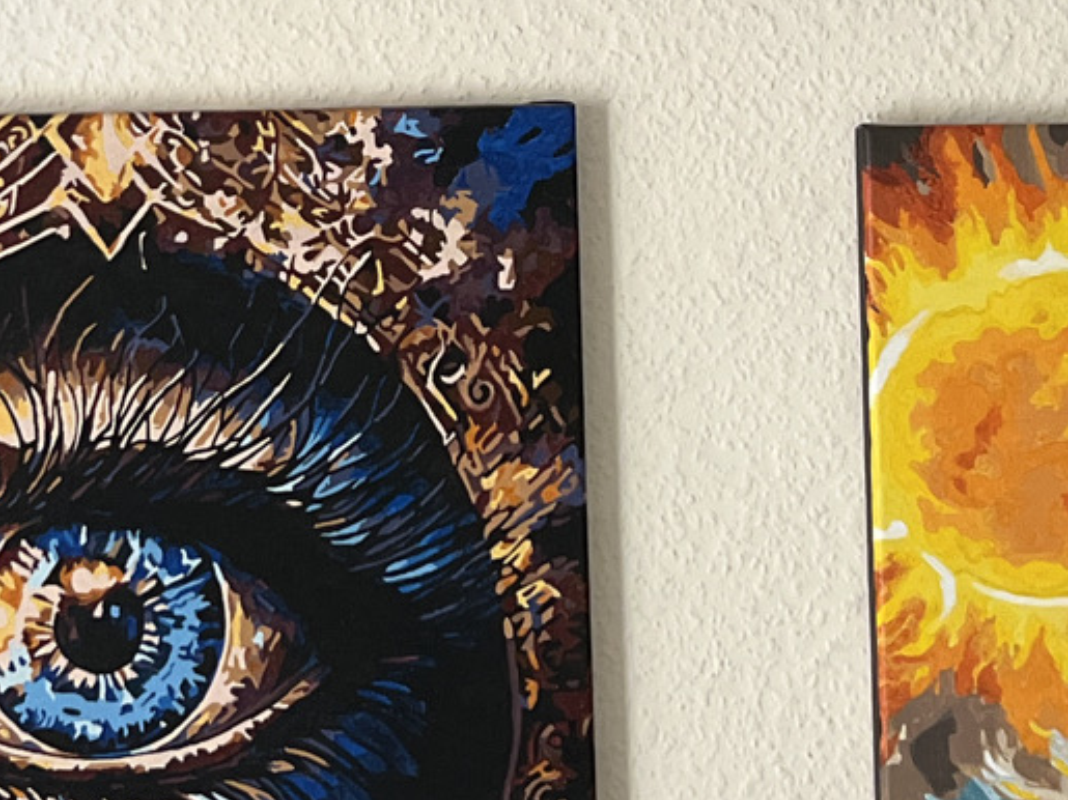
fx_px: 3115
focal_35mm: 101
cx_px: 156
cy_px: 54
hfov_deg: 19.2
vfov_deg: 14.5
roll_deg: -0.3
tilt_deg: +2.2
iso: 250
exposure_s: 1/60
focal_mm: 5.7
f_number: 1.5
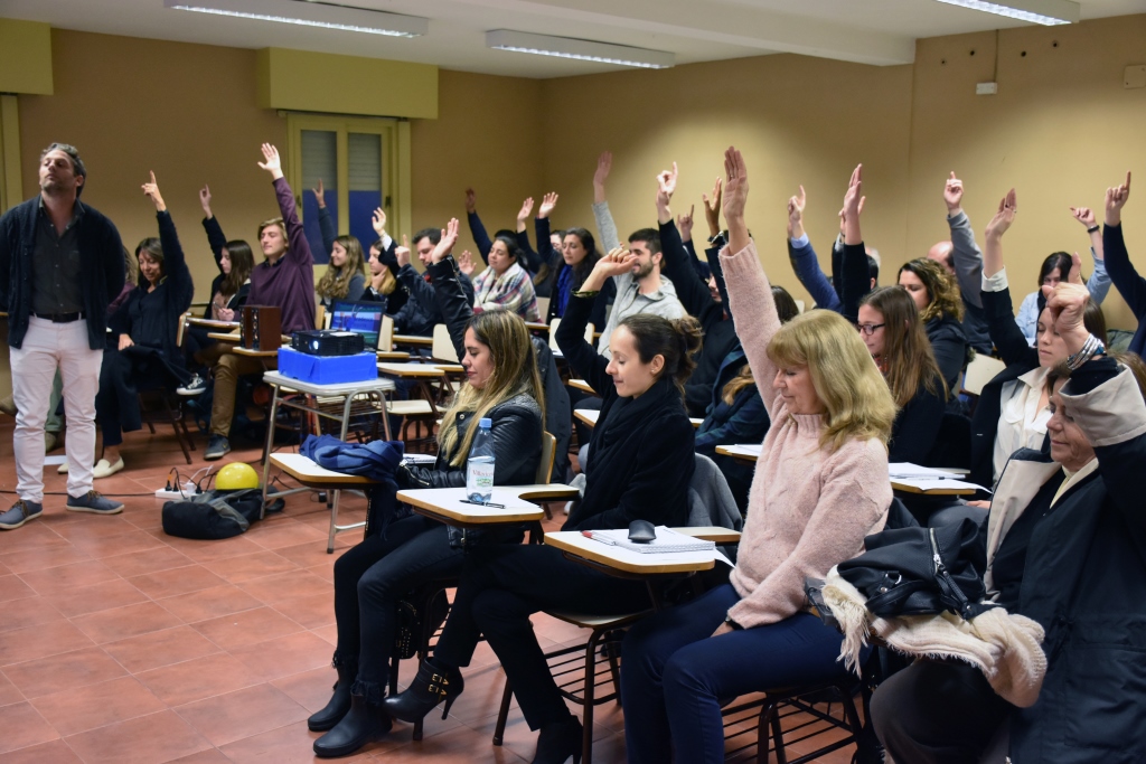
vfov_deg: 36.9
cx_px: 573
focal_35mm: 36
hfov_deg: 53.1
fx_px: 1146
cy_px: 382
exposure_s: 1/60
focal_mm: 24
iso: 1800
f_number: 4
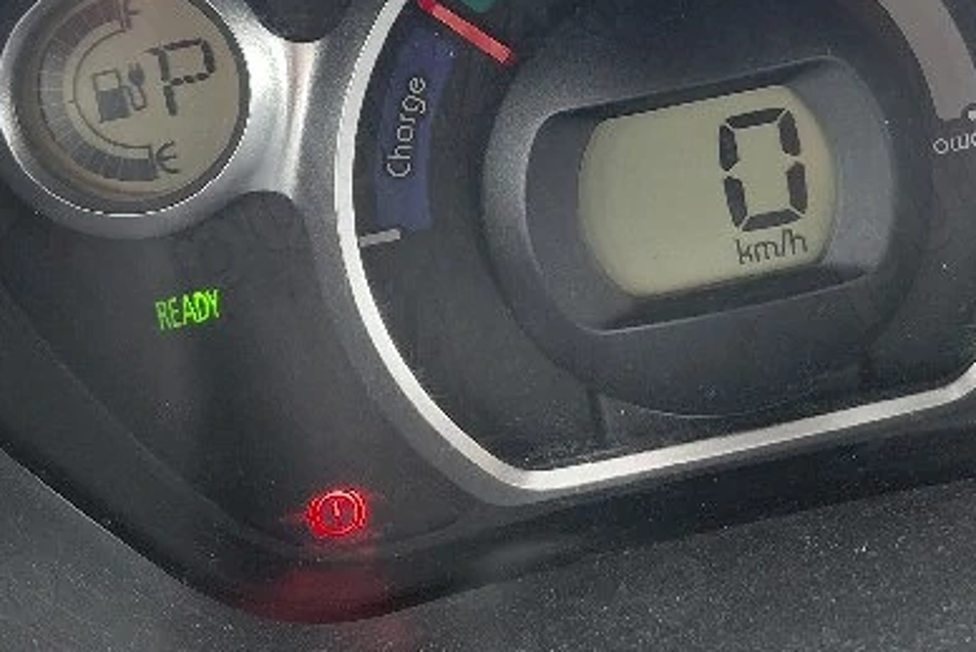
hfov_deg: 30.0
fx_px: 1817
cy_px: 116
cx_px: 606
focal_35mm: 67
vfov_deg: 20.1
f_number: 1.8
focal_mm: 4.69
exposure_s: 1/100
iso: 125
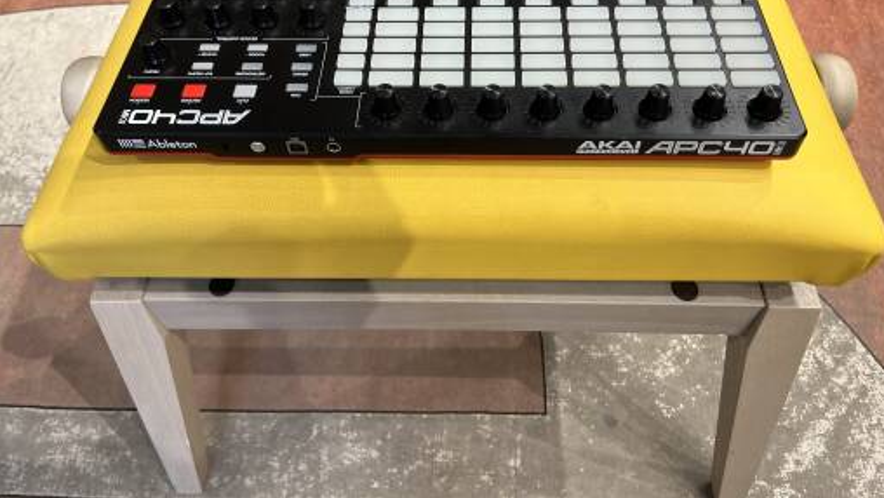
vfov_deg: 39.7
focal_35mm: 29
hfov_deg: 66.0
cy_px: 160
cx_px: 451
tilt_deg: -52.4
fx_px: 680
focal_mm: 5.1
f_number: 1.6
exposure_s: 1/120
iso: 125
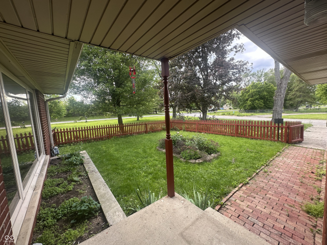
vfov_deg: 85.7
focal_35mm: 14
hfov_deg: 102.1
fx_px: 132
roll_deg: +2.4
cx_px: 164
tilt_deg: -5.8
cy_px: 122
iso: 40
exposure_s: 1/165
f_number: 2.2
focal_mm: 2.22
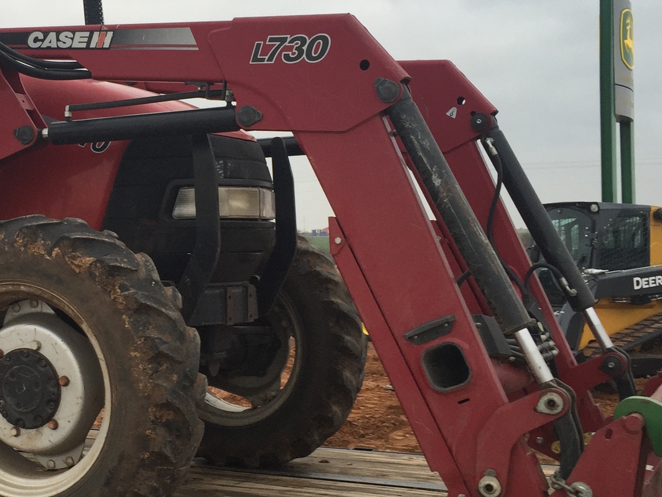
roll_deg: -0.1
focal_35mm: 58
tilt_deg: +0.2
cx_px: 78
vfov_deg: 25.2
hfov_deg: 31.8
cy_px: 254
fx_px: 1109
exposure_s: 1/120
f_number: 2.2
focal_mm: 4.15
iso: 32
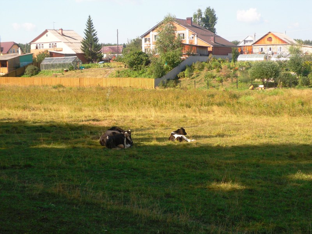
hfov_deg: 27.4
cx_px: 156
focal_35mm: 71
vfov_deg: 20.7
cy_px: 117
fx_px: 640
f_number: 6.1
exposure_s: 1/173
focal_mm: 12.76
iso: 80
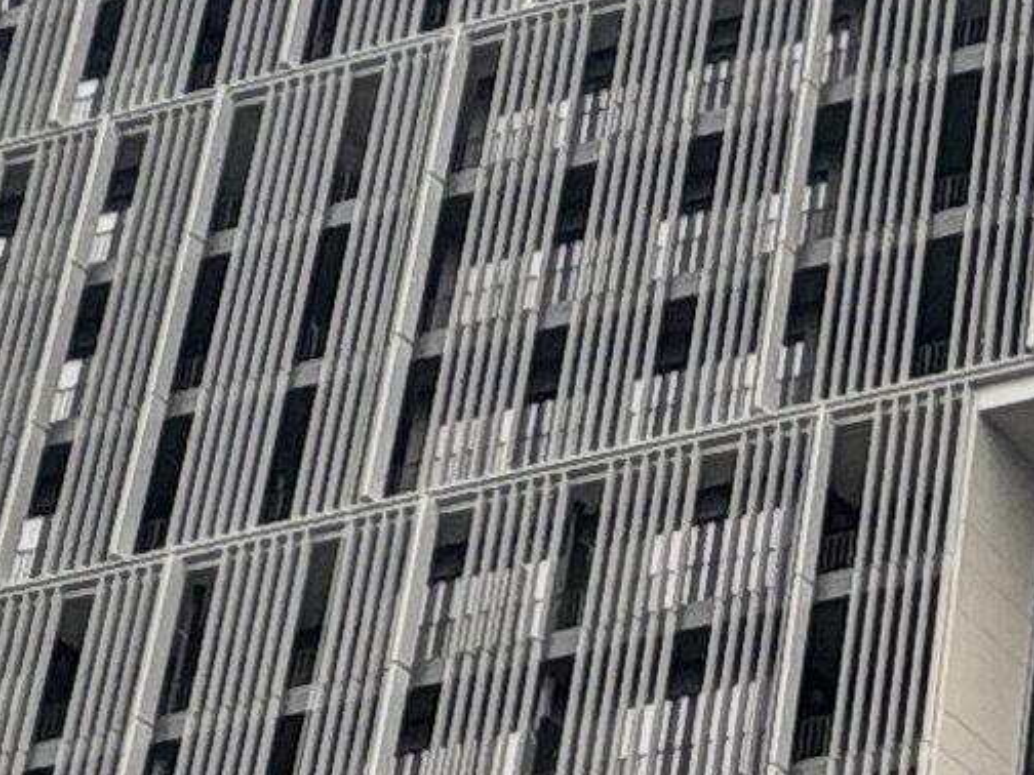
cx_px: 2456
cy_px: 1370
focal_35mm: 112
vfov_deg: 12.2
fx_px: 3346
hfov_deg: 13.3
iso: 50
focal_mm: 2.22
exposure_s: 1/377
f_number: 2.2
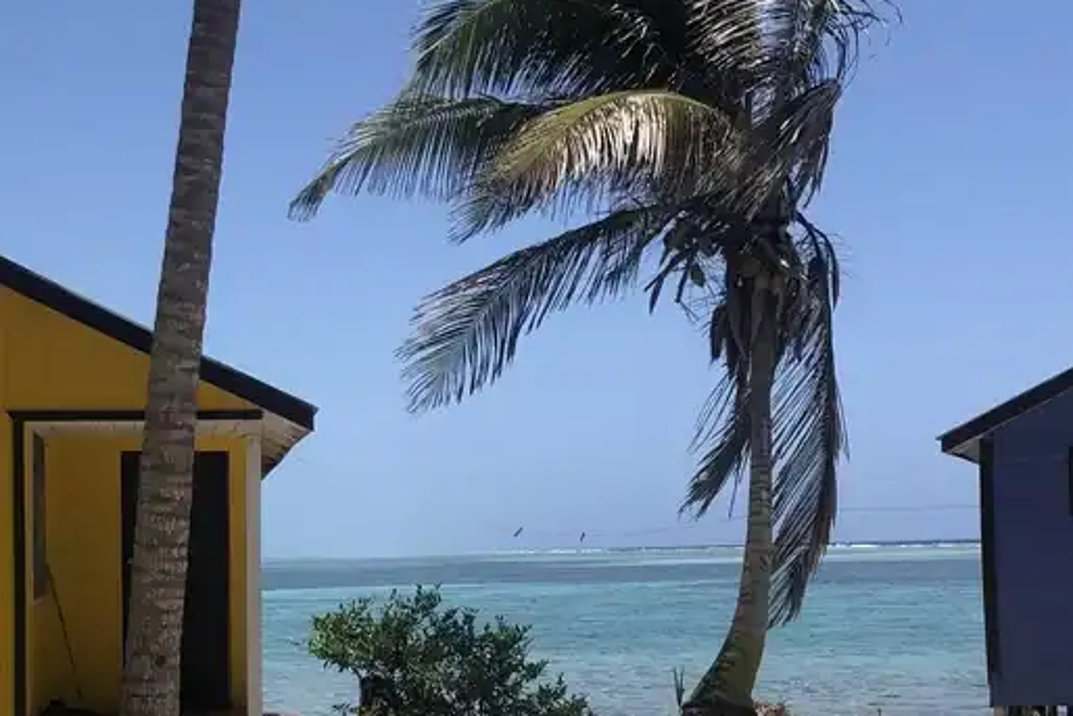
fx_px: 1729
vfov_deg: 23.3
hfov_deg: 34.3
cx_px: 668
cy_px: 488
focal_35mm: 58
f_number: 1.8
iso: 20
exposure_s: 1/3040
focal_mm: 3.99
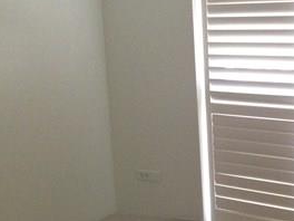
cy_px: 98
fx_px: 679
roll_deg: +3.2
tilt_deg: -8.0
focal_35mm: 80
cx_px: 265
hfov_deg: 23.8
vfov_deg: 18.4
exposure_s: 1/17
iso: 320
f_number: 2.4
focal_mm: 4.12
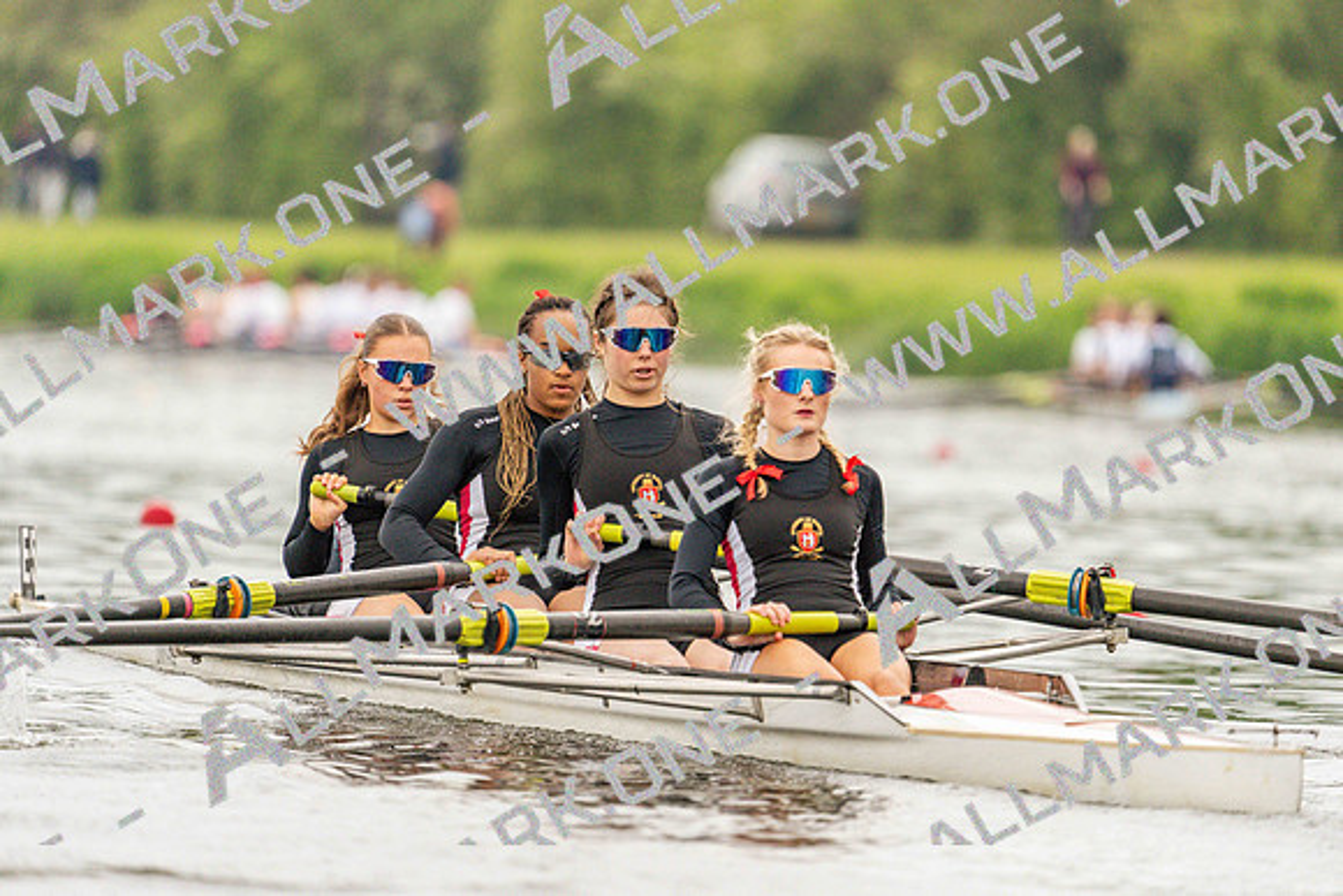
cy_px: 448
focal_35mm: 547
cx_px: 672
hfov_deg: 3.8
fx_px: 20410
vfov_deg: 2.5
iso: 1600
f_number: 6.3
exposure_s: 1/1600
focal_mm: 547
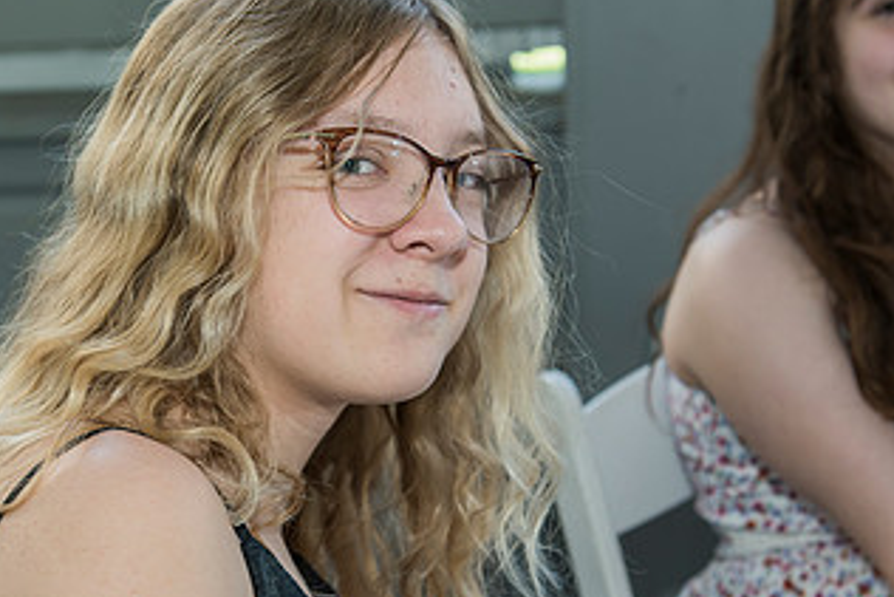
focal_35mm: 84
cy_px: 373
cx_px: 305
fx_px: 2087
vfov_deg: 16.3
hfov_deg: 24.1
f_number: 4.5
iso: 400
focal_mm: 44
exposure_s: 1/160
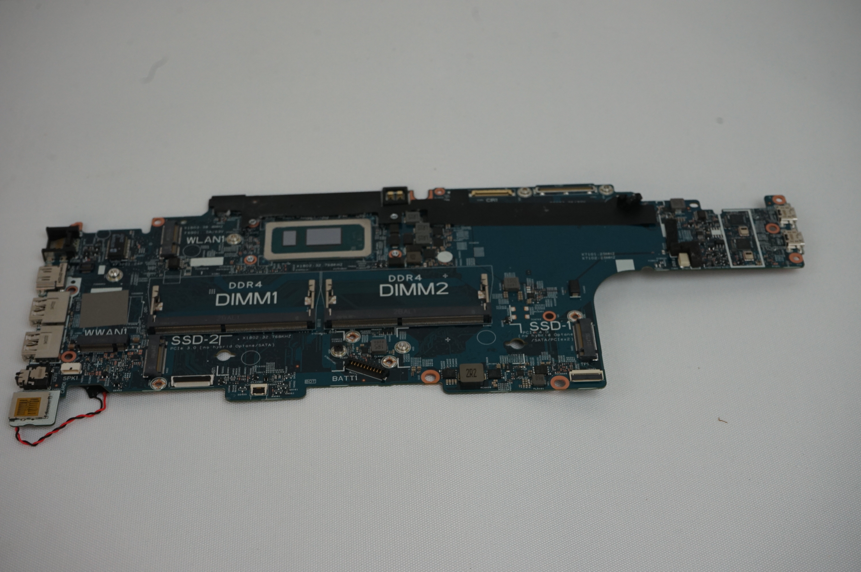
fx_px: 1314
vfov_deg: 24.6
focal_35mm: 55
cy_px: 286
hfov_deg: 36.3
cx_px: 430
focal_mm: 55
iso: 1250
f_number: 10
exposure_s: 1/60
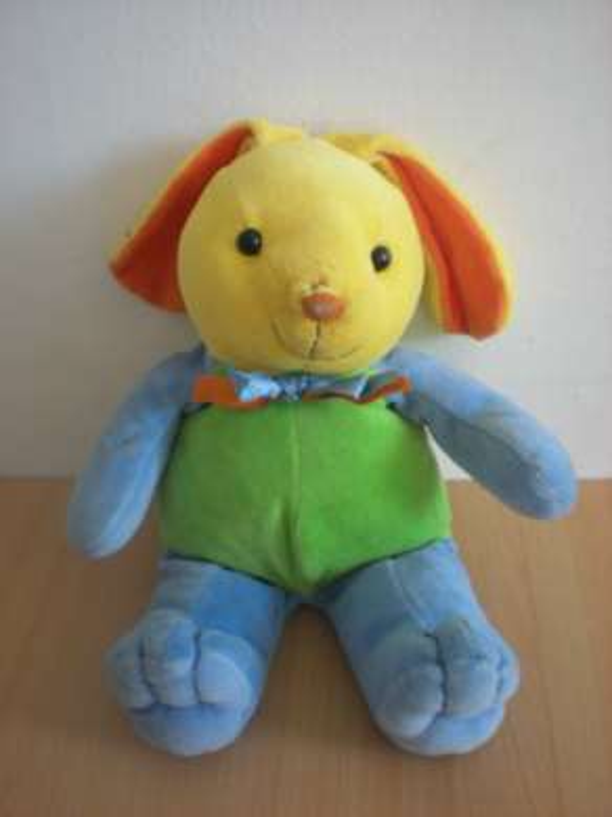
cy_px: 408
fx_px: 897
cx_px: 306
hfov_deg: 37.7
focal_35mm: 38
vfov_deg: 49.0
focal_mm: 6.3
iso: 200
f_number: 3.1
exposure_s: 1/34.7
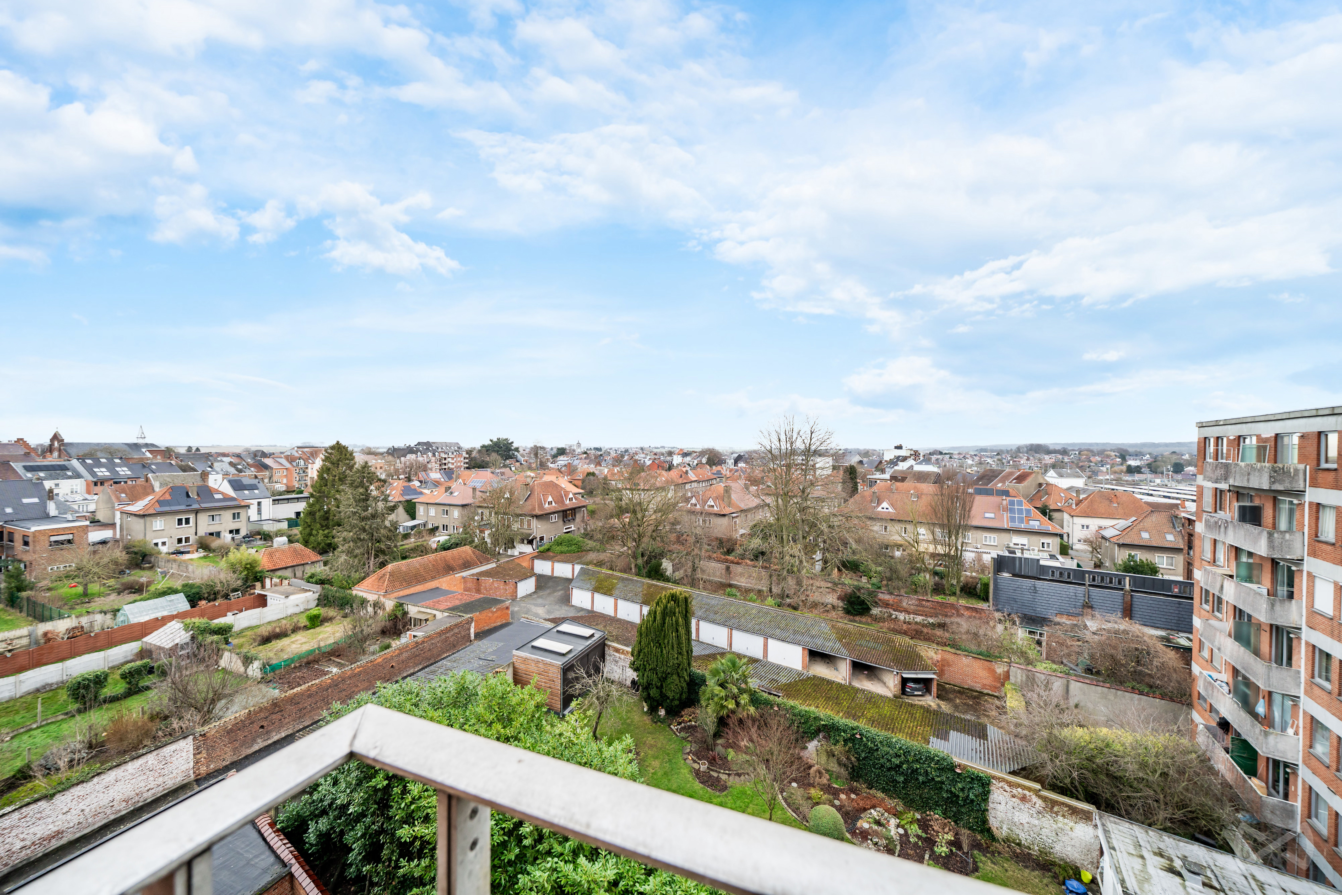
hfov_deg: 112.6
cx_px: 671
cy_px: 448
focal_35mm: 12
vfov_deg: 90.0
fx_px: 447
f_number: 4.5
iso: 100
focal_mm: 12
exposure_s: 1/125
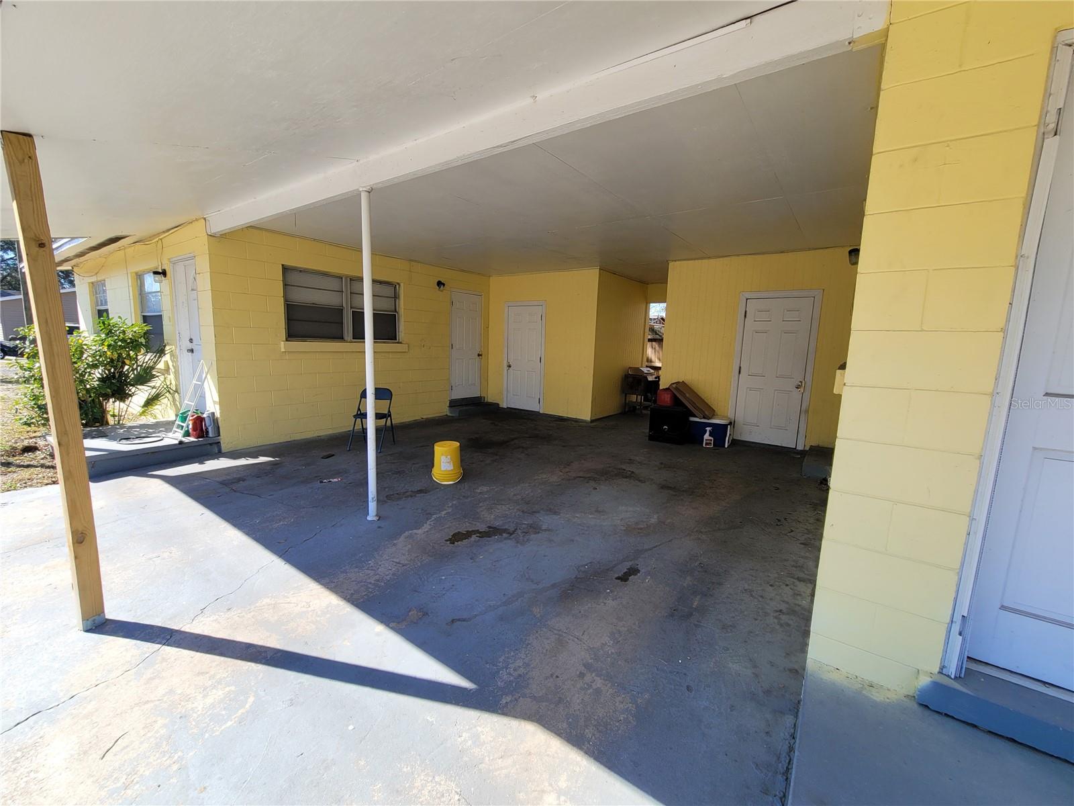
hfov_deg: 106.2
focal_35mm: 13
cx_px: 537
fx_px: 403
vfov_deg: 89.9
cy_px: 403
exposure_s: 1/559
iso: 50
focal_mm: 2.2
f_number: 2.2
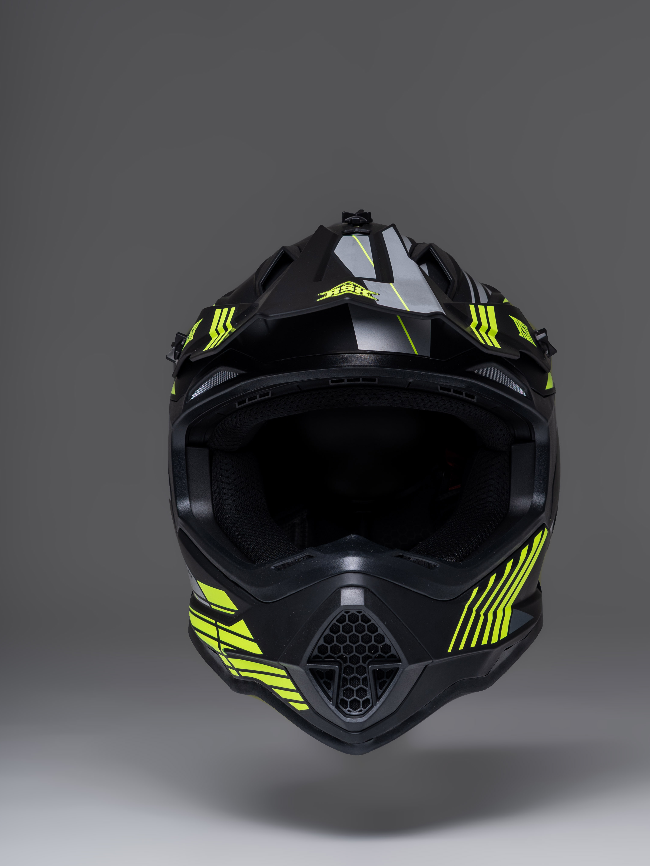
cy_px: 415
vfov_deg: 16.7
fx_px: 2954
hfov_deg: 12.6
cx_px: 367
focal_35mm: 118
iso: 100
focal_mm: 85
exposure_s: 1/160
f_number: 8
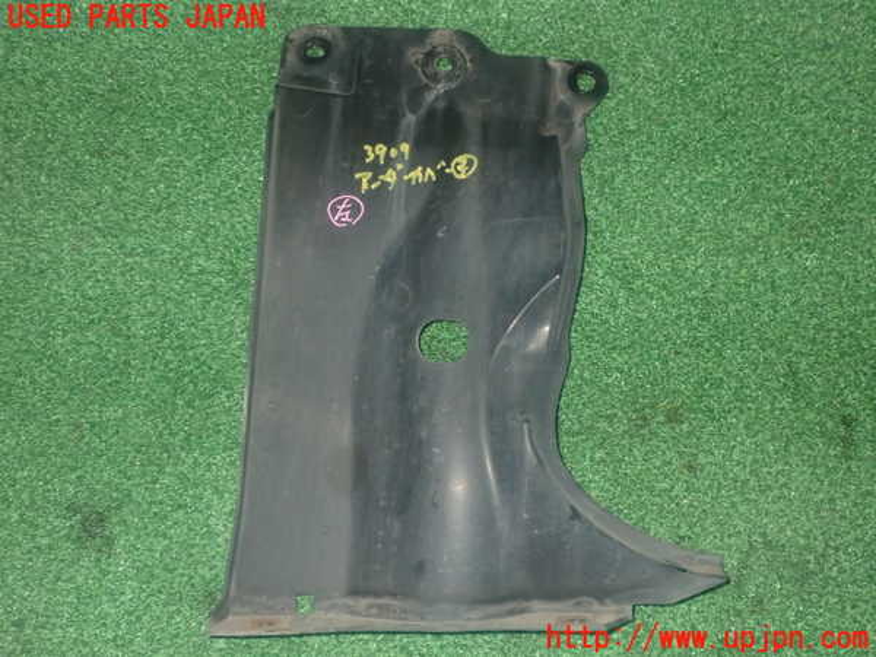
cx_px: 438
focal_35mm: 41
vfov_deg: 35.1
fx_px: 1038
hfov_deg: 45.8
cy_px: 328
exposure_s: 1/40
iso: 1000
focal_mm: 7.31
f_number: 8
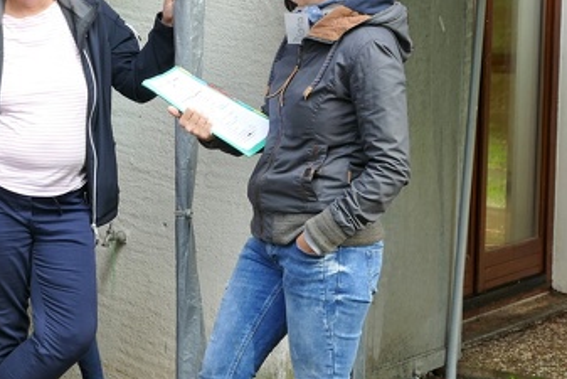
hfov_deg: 18.4
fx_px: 1702
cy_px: 158
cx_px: -12
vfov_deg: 12.7
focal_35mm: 108
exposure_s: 1/125
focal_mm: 16.74
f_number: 3.2
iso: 125
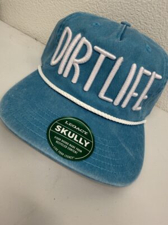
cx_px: 84
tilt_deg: -34.5
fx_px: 155
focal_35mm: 24
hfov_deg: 56.8
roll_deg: -25.7
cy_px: 112
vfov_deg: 71.6
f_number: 2.2
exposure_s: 1/60
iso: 160
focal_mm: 2.22
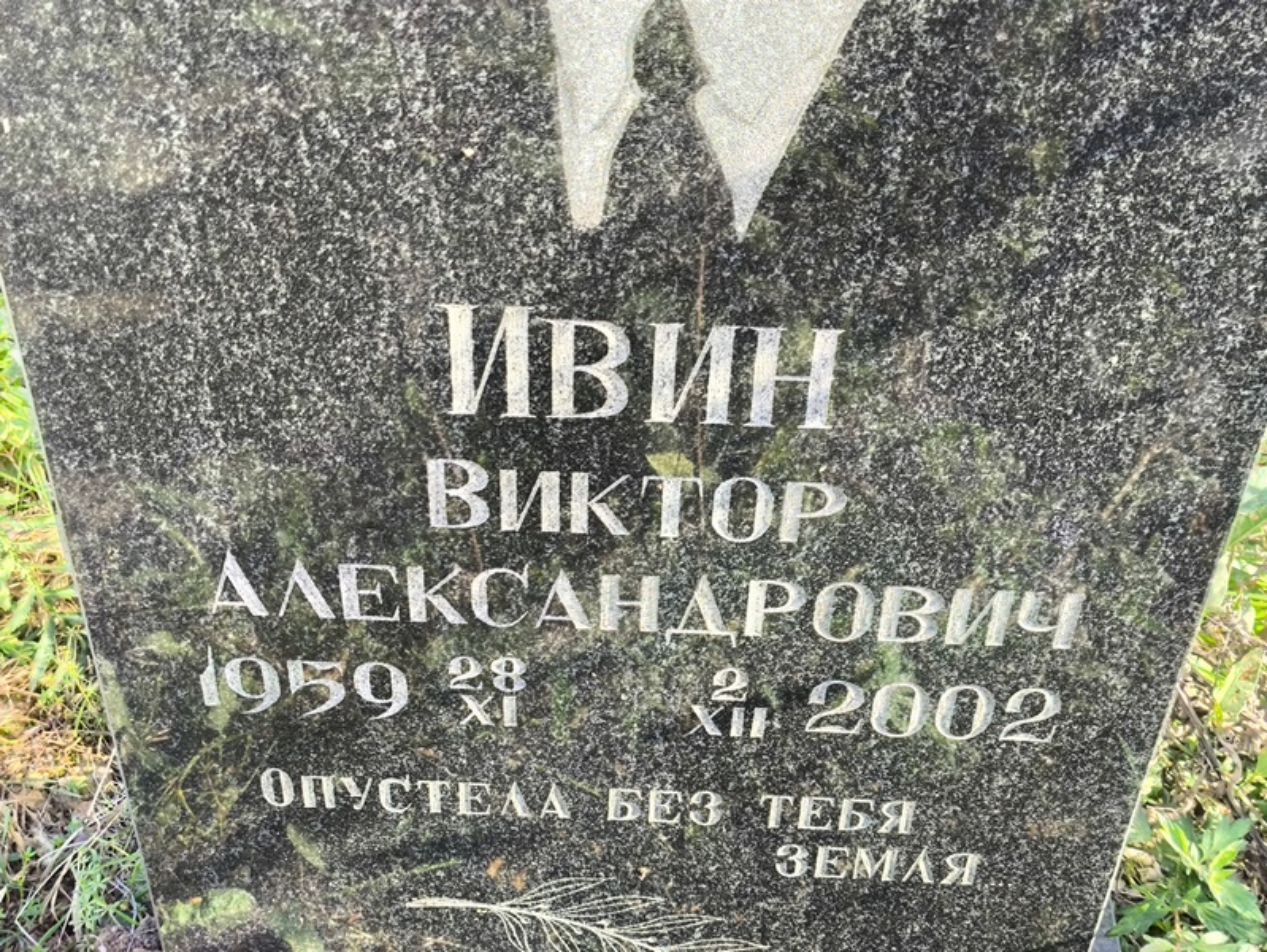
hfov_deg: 38.2
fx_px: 1831
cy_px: 476
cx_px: 634
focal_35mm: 50
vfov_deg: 29.1
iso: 50
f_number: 1.7
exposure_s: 1/120
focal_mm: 4.71
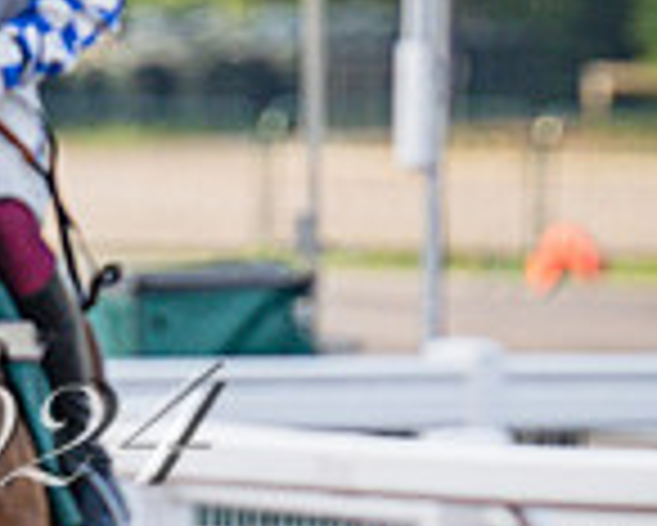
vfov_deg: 1.3
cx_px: -335
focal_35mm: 1176
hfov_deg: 1.6
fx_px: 22882
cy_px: 278
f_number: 5
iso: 400
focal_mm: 180
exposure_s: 1/800
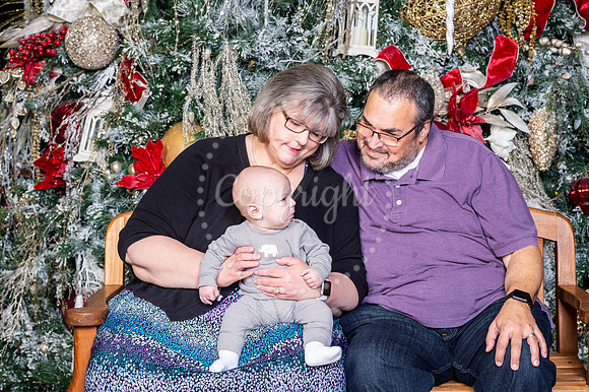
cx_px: 294
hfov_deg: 23.9
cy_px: 196
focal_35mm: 85
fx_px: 1390
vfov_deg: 16.1
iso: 400
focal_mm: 85
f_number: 8
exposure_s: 1/125
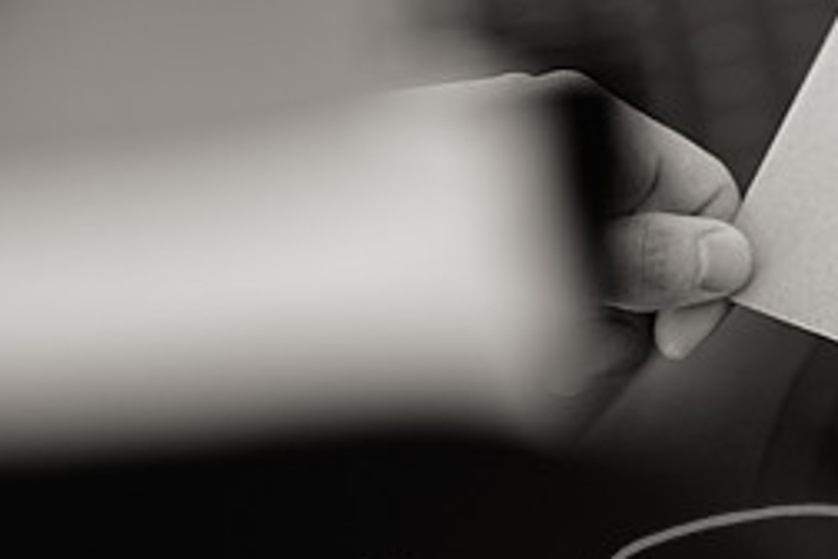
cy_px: 261
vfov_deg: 7.0
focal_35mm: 196
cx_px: 928
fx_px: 4562
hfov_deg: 10.4
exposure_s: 1/640
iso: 400
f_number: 2.2
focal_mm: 85
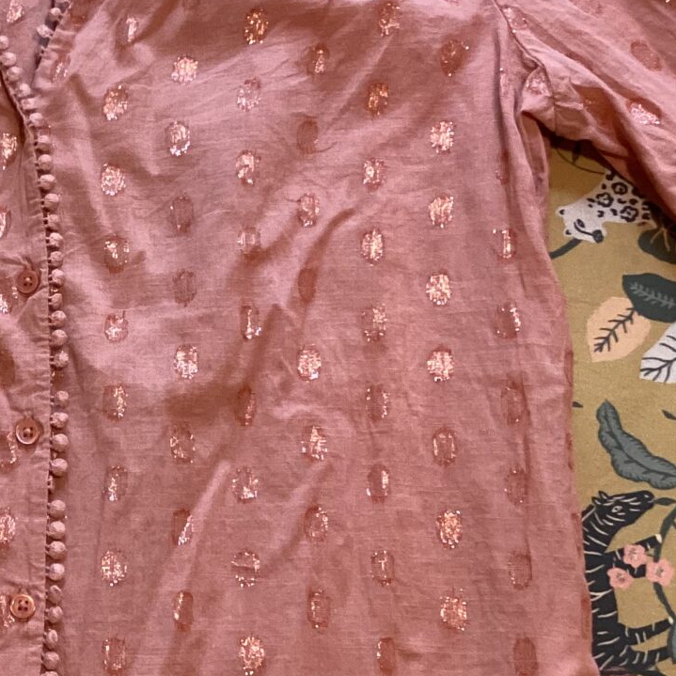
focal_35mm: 78
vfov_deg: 22.2
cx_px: 56
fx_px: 1723
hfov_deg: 21.6
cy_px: 292
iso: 250
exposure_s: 1/50
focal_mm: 3.3
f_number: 2.4
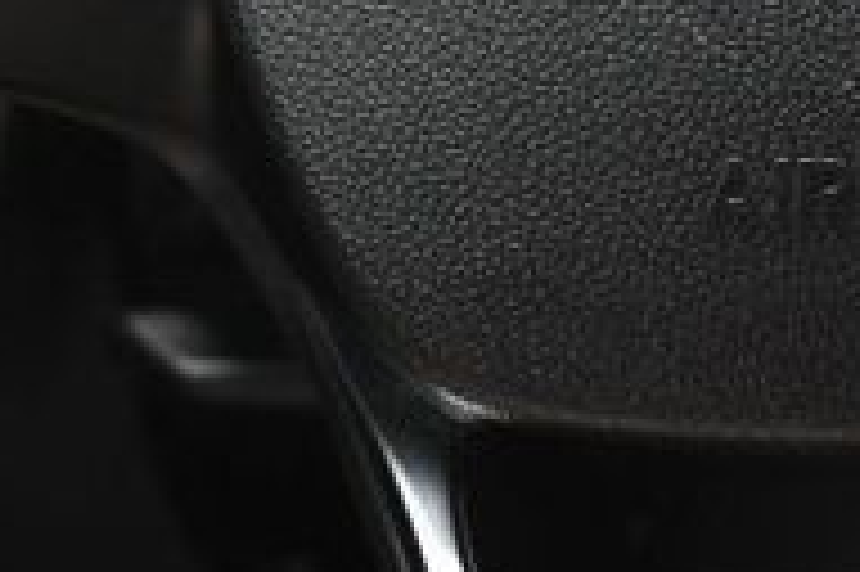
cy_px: -169
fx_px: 2960
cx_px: 842
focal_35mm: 124
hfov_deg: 16.2
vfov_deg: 10.8
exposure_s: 1/125
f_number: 4
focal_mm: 25
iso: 1800
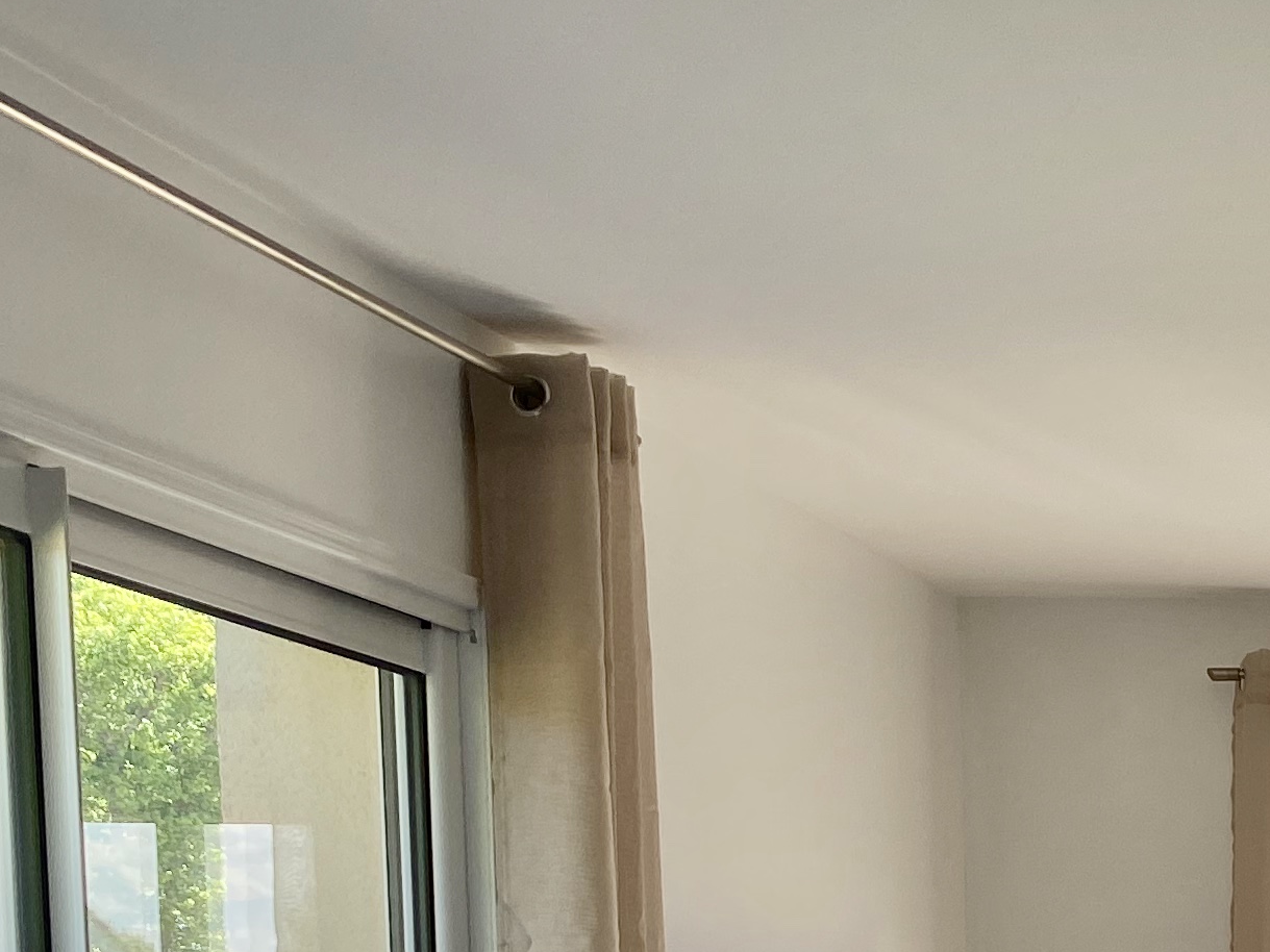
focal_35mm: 86
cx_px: 1900
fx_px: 3155
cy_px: 1438
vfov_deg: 15.7
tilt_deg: -5.9
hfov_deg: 19.8
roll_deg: -0.4
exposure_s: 1/154
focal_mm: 4.25
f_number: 1.8
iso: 32
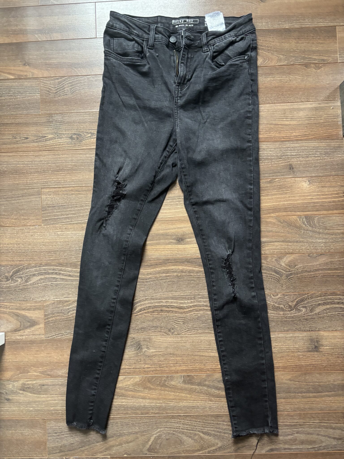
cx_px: 172
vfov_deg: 67.3
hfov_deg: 53.1
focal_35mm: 26
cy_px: 230
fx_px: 345
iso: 400
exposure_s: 1/60
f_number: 1.6
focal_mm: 5.96
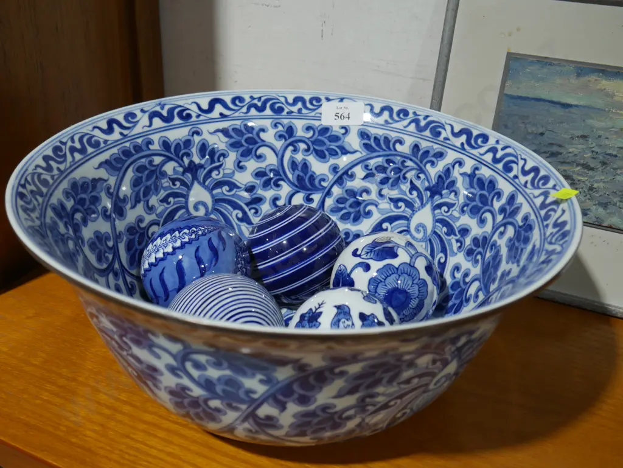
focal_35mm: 38
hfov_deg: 49.0
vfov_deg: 37.8
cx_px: 312
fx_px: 684
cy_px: 234
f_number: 4.1
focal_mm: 19
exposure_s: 1/60
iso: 320
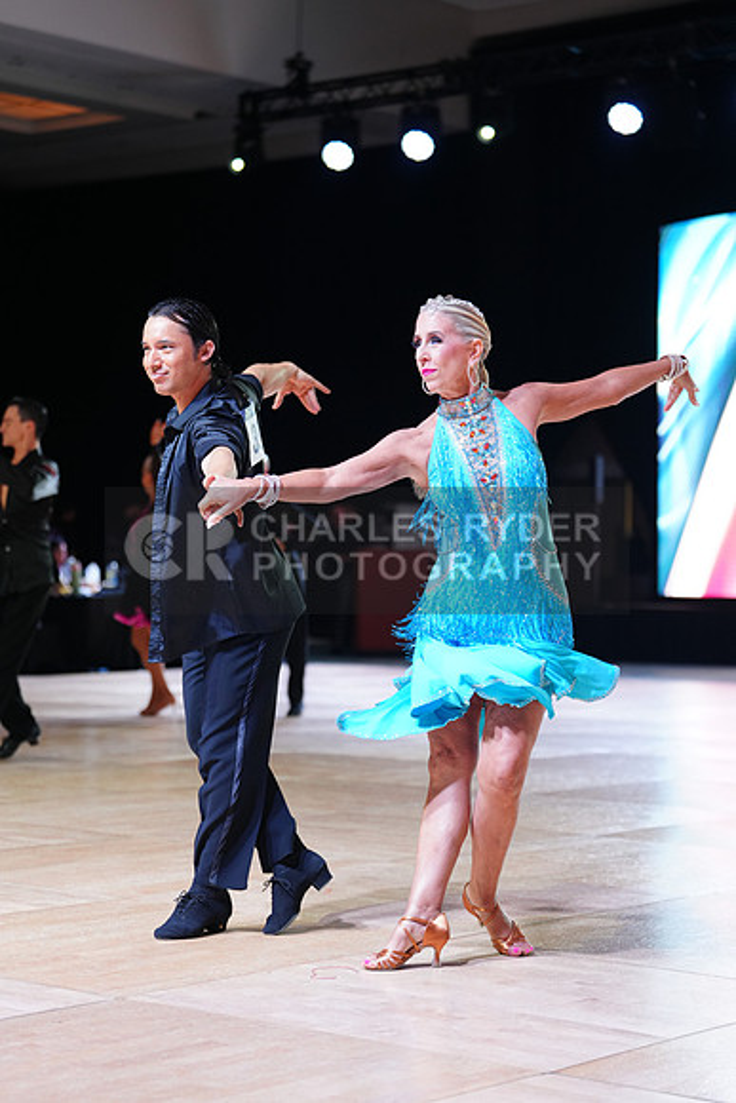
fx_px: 2390
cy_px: 552
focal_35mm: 78
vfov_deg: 26.0
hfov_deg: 17.5
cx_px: 368
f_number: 2.8
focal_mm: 78
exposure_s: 1/400
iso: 1000
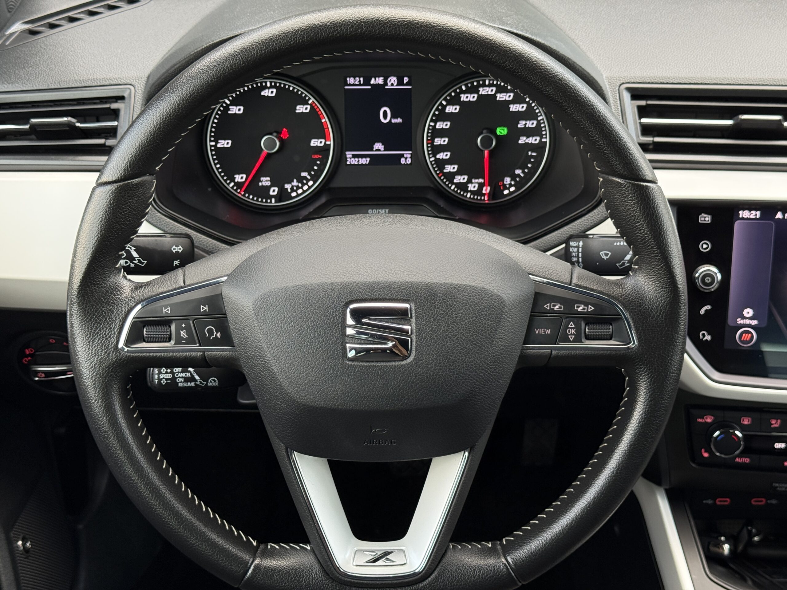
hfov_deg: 39.7
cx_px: 394
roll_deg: +0.8
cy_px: 295
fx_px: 1091
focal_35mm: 48
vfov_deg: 30.3
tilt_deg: -31.3
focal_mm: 6.76
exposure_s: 1/81
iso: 200
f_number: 1.78
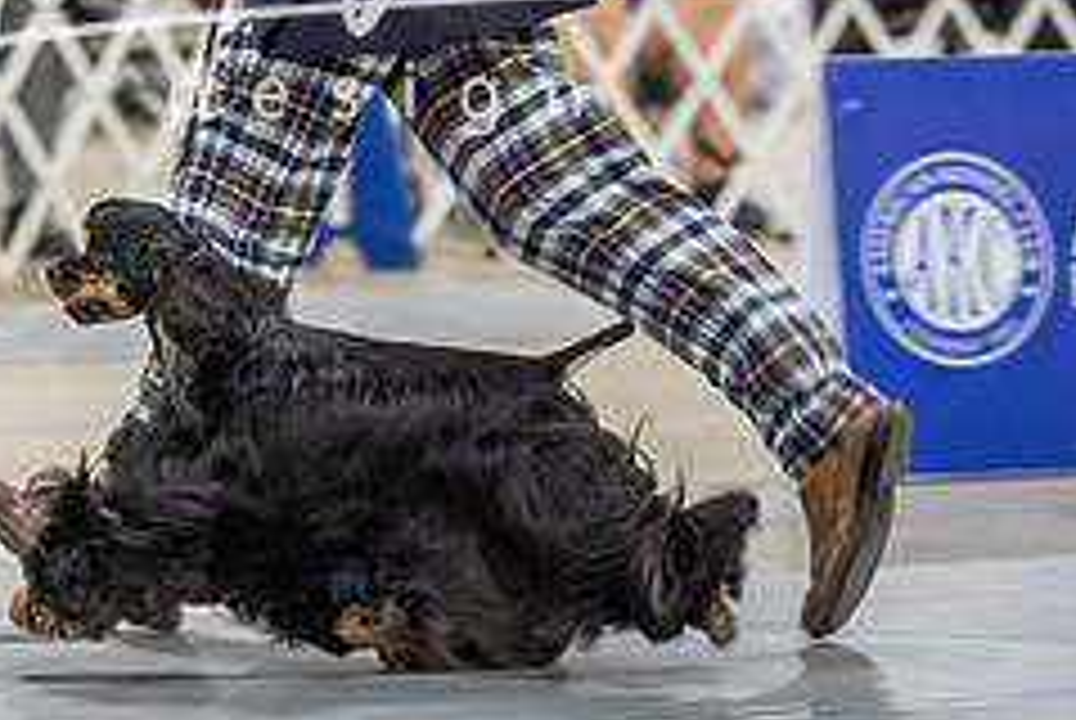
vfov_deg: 5.6
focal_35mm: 245
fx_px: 7332
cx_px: 23
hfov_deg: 8.4
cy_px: 232
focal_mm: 101
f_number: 2.8
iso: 2500
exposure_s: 1/160
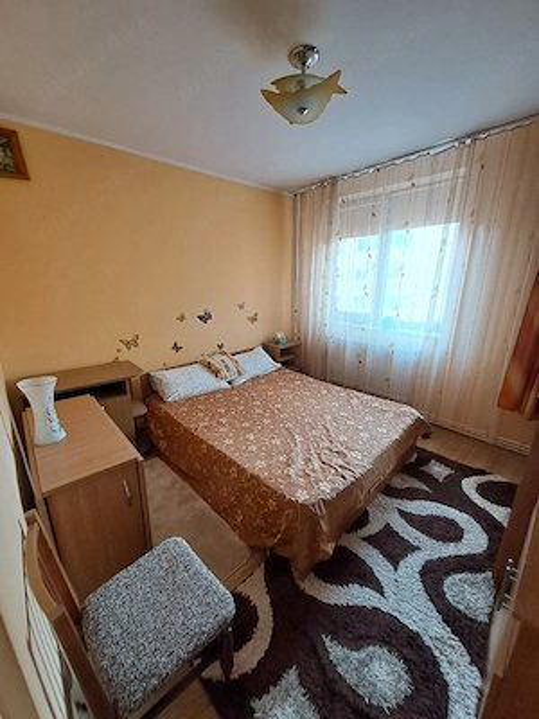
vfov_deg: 106.2
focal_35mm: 13
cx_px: 270
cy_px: 360
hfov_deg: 89.9
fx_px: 270
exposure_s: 1/50
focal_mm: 1.42
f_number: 2.2
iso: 80
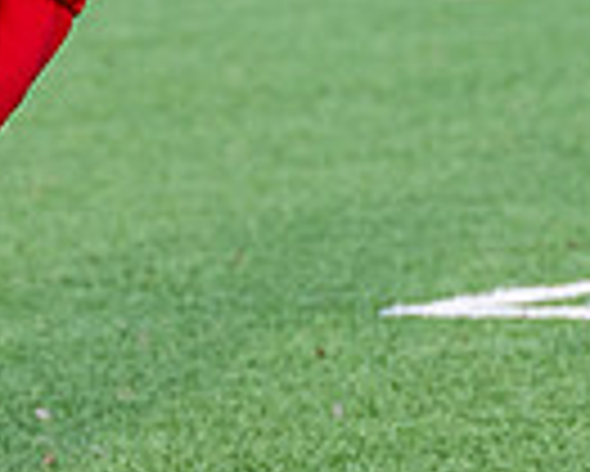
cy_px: -99
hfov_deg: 3.1
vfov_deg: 2.5
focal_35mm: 630
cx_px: 422
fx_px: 11009
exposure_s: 1/1000
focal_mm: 98
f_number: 4
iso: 400
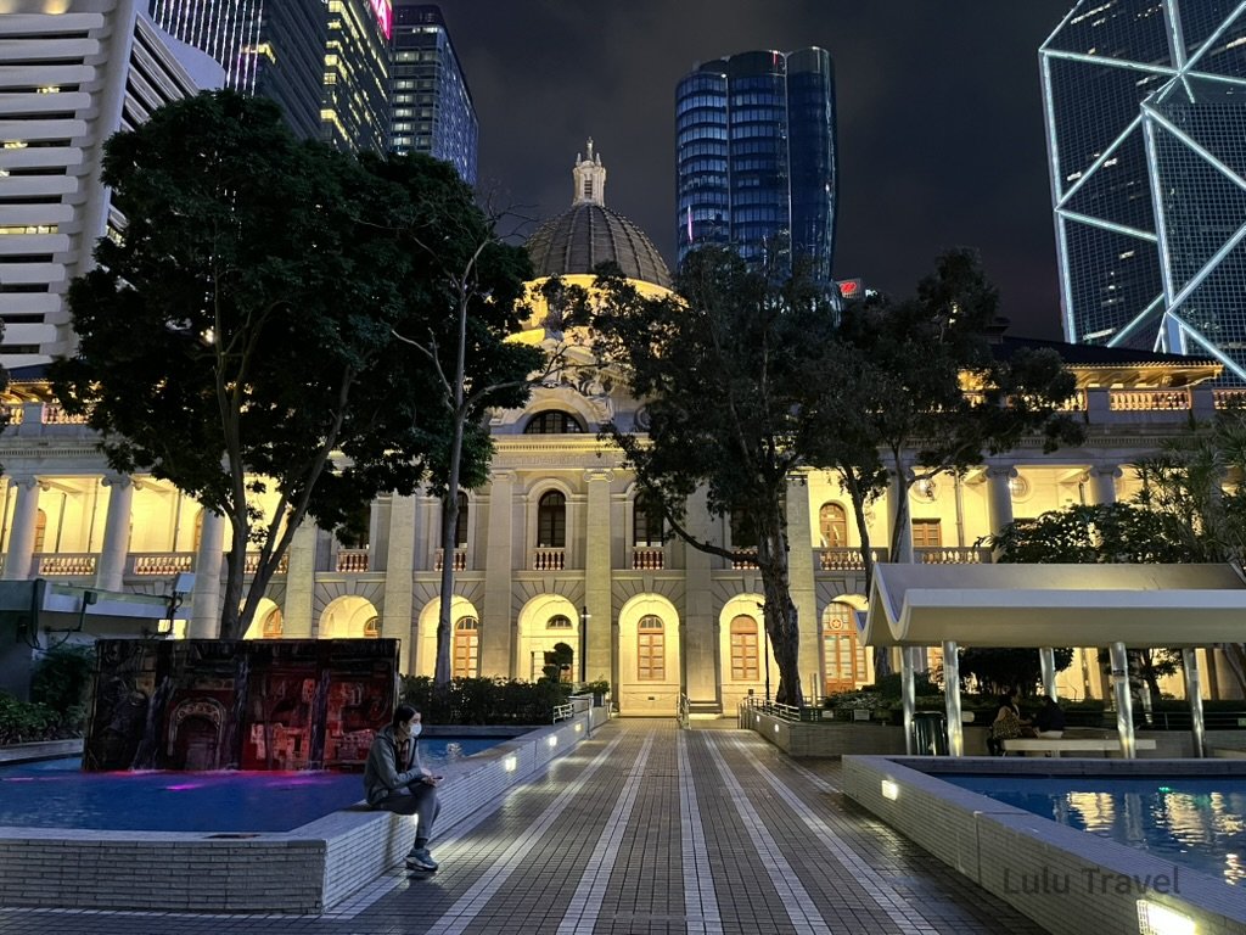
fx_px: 936
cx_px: 623
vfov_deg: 53.1
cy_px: 468
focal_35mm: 26
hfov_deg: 67.3
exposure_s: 1/33
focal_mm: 5.1
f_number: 1.6
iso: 500
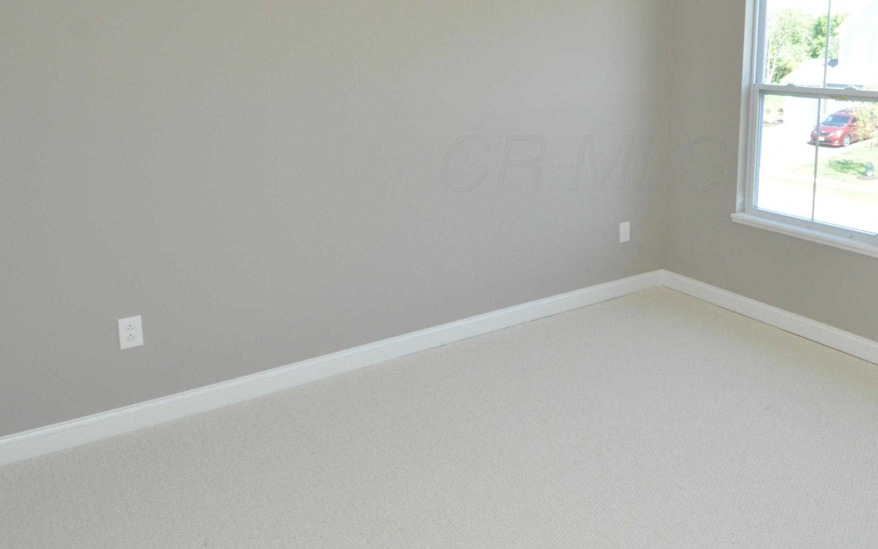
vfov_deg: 41.0
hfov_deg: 61.4
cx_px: 582
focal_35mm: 30
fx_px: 718
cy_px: 162
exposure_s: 1/125
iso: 1000
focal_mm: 12
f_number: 9
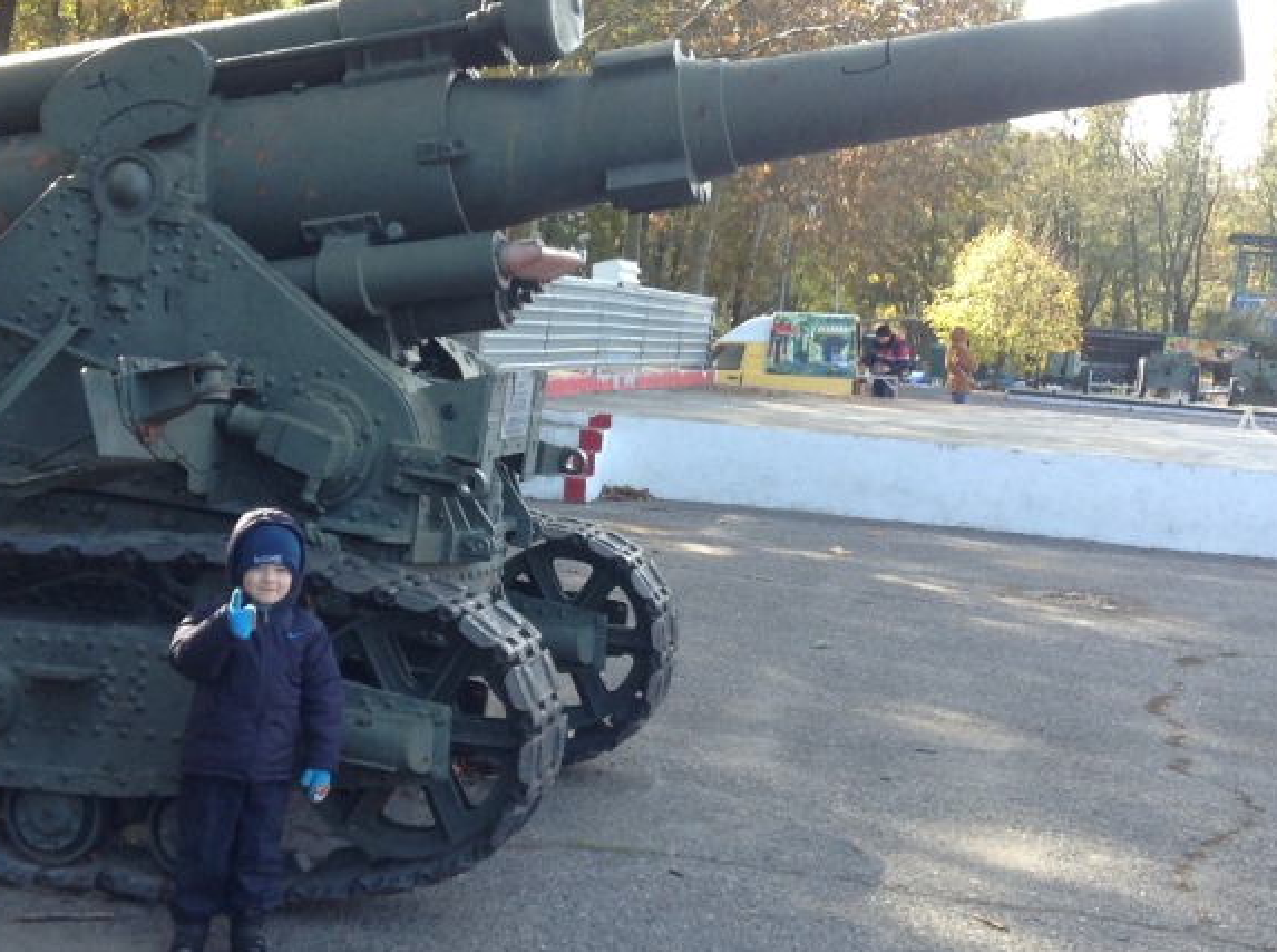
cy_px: 404
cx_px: 542
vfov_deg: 24.7
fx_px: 2172
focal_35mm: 59
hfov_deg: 32.7
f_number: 2.4
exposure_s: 1/120
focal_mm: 3.3
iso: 32
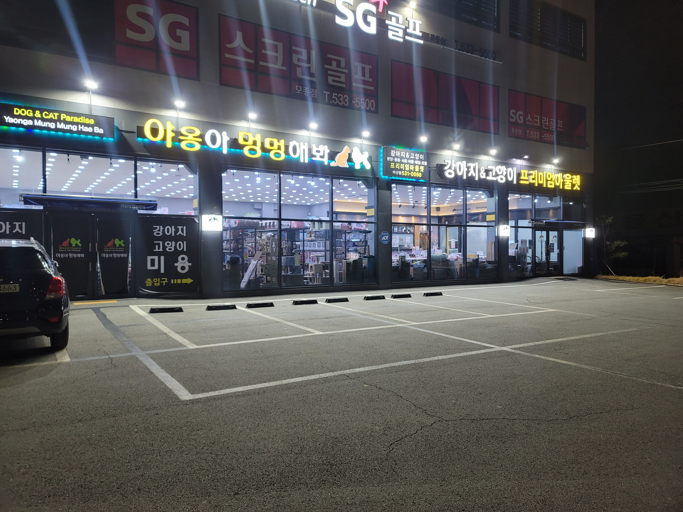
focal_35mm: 25
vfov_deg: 54.9
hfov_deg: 69.4
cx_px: 342
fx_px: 493
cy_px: 256
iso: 200
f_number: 1.8
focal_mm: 7
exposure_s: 1/39
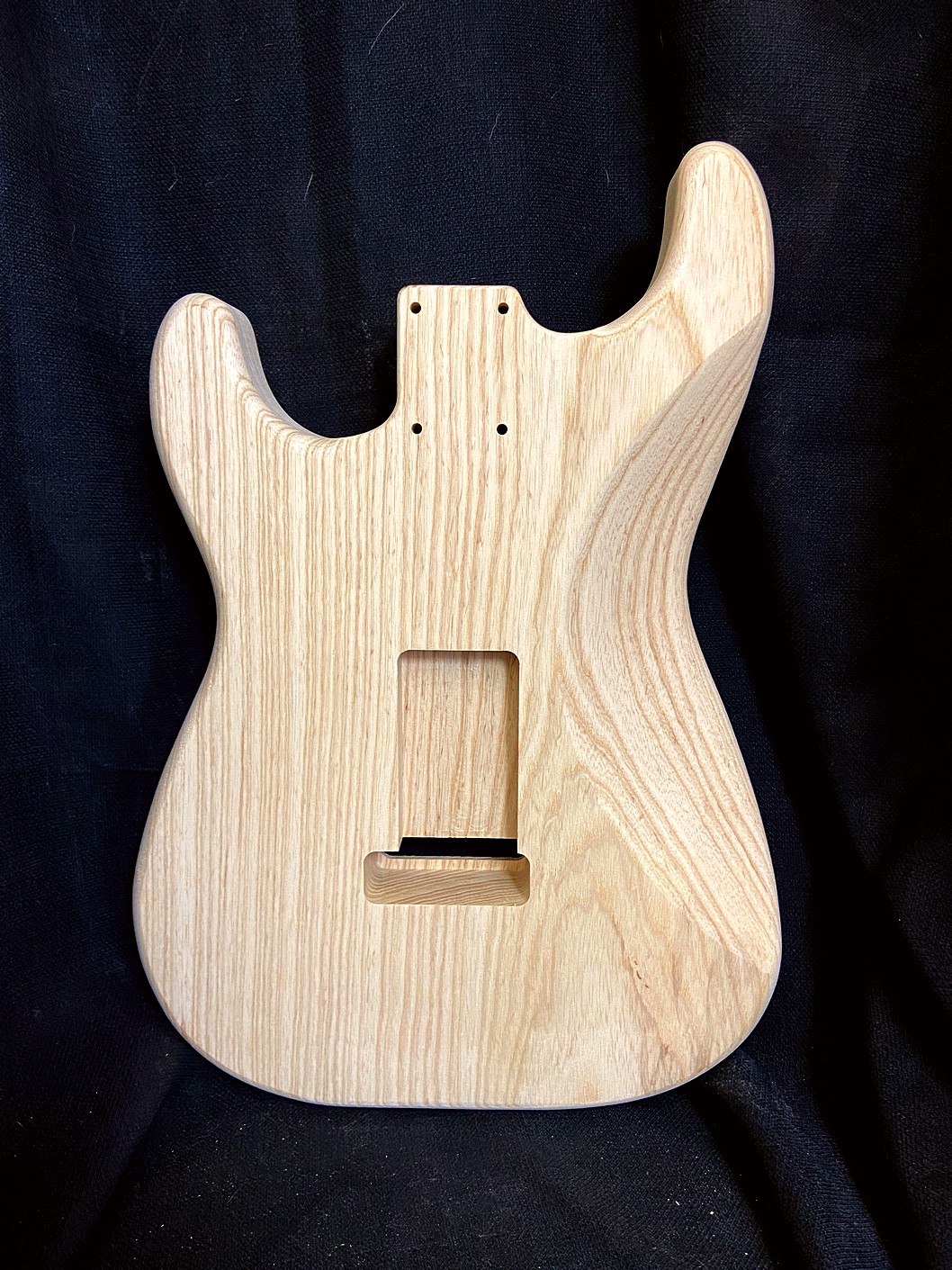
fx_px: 954
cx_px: 476
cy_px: 635
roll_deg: +0.4
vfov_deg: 67.3
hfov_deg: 53.1
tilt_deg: -10.8
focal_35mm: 26
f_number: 1.8
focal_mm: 4.25
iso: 160
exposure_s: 1/60
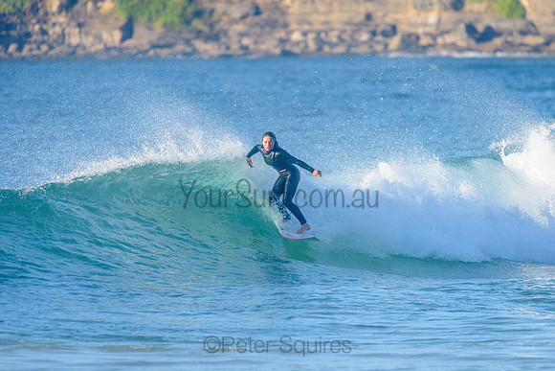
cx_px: 278
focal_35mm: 500
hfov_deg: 4.1
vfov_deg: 2.7
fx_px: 7714
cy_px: 186
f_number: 5.6
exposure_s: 1/2000
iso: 450
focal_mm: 500
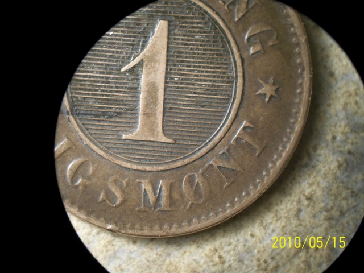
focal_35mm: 35
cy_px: 136
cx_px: 182
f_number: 3.1
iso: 160
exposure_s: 1/20
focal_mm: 6.3
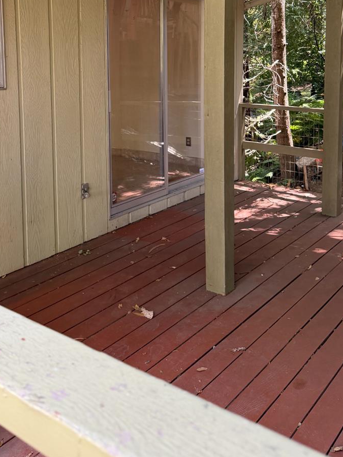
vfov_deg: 45.4
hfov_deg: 35.7
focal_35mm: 40
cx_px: 124
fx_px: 528
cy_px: 123
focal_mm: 6.76
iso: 200
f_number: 1.78
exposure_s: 1/107
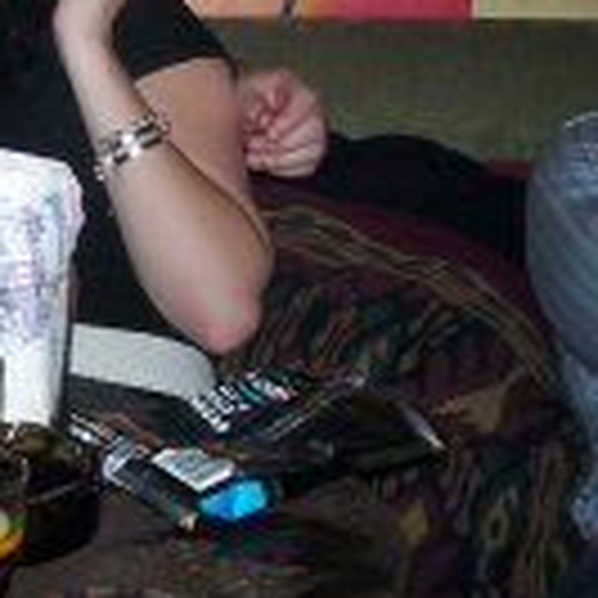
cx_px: -279
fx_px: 2013
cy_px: 45
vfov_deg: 16.6
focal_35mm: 103
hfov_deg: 15.7
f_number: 4.5
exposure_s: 1/60
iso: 140
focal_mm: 4.99
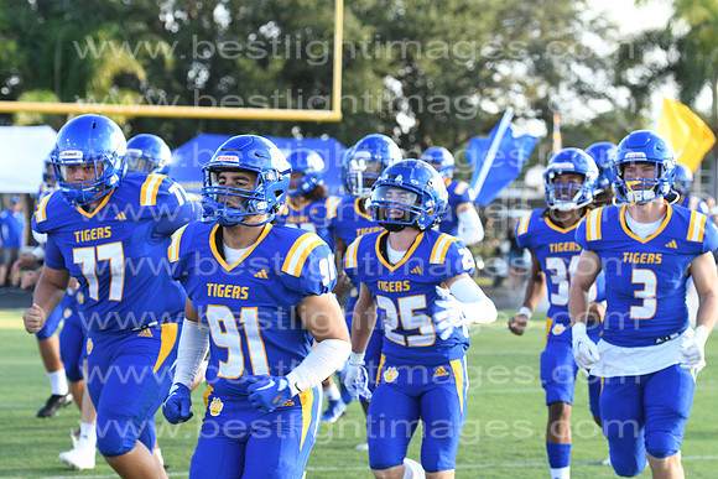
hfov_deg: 15.9
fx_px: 2573
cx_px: 359
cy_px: 240
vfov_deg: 10.6
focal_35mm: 129
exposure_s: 1/500
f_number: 5.6
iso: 450
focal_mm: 86
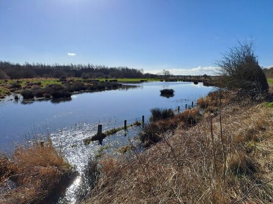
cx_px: 136
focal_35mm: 25
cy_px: 102
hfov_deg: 69.4
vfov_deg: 54.9
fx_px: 197
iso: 32
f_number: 1.8
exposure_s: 1/3145
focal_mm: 4.65
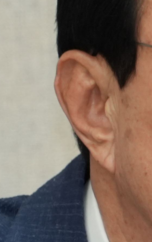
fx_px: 9689
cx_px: 182
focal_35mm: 1462
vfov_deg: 1.4
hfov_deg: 0.9
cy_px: 329
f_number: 6.3
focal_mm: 184
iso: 1250
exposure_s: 1/125
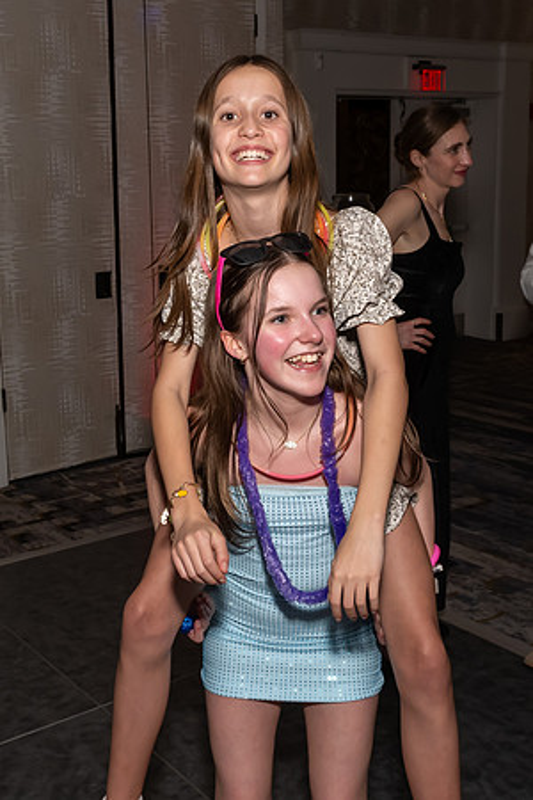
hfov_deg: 31.0
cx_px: 203
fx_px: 958
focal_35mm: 43
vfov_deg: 45.2
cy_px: 343
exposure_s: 1/250
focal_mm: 17
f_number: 7.1
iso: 800
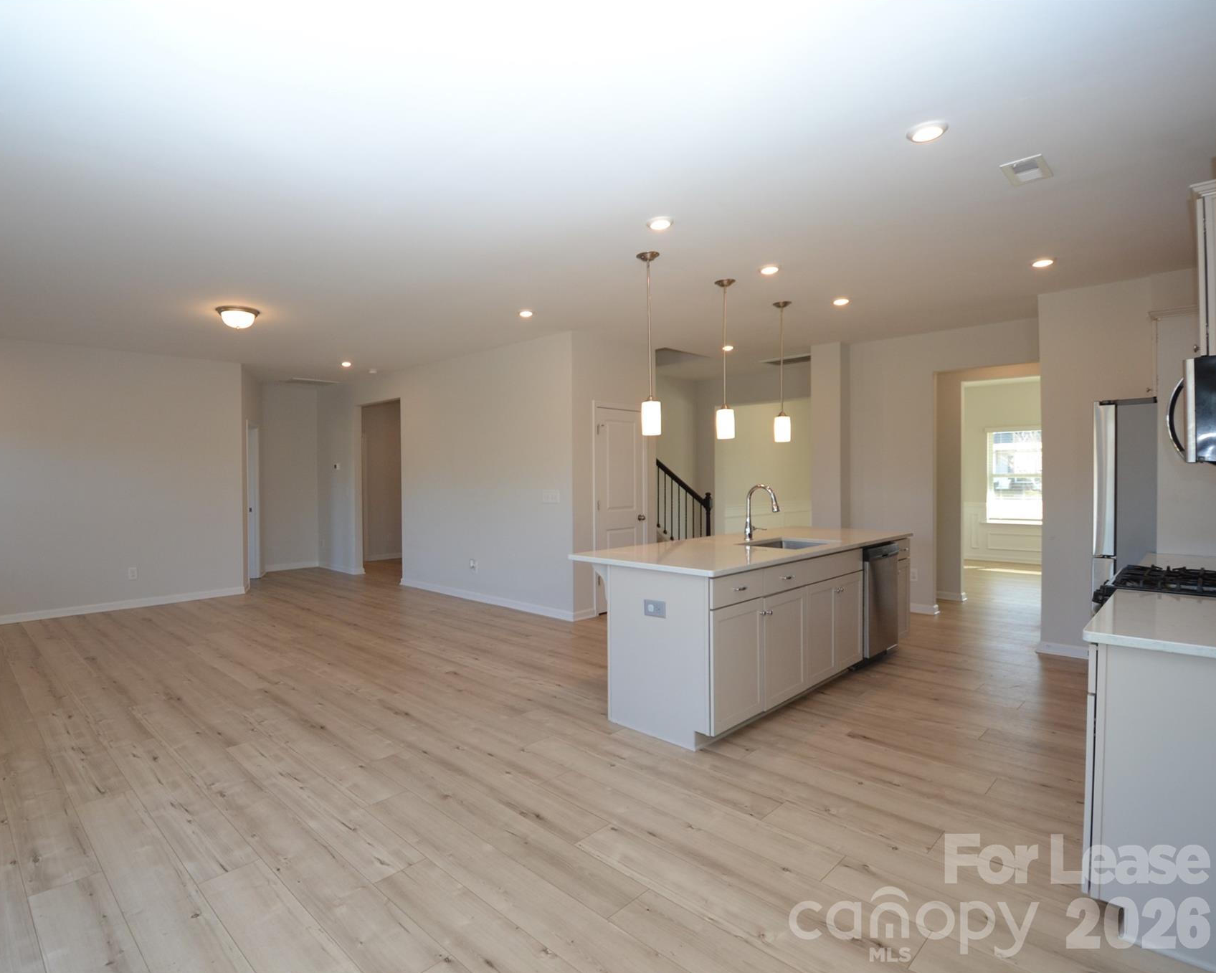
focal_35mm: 17
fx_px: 612
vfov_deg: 77.0
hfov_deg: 88.5
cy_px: 485
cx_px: 486
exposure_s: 1/100
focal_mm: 10
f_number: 5
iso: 400
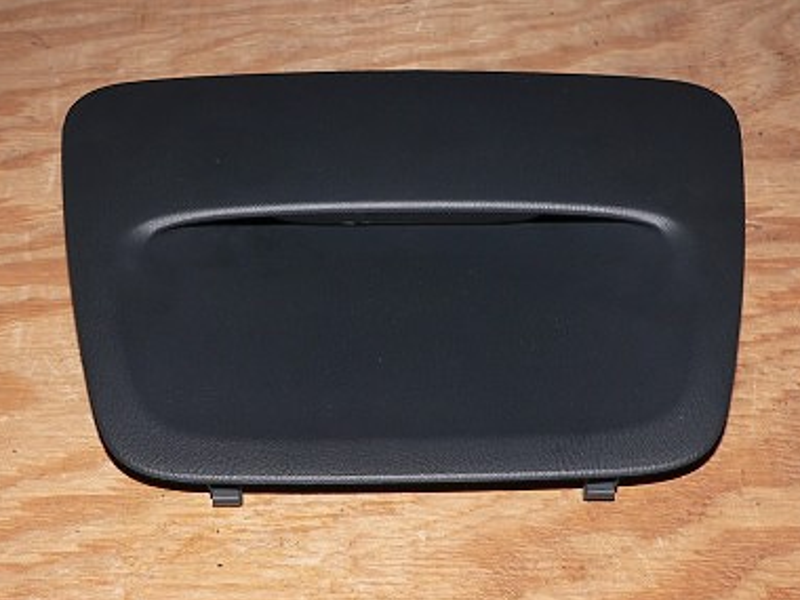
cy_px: 242
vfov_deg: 19.1
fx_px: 1780
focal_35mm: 77
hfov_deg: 25.3
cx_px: 419
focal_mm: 10.1
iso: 100
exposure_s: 1/60
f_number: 2.8
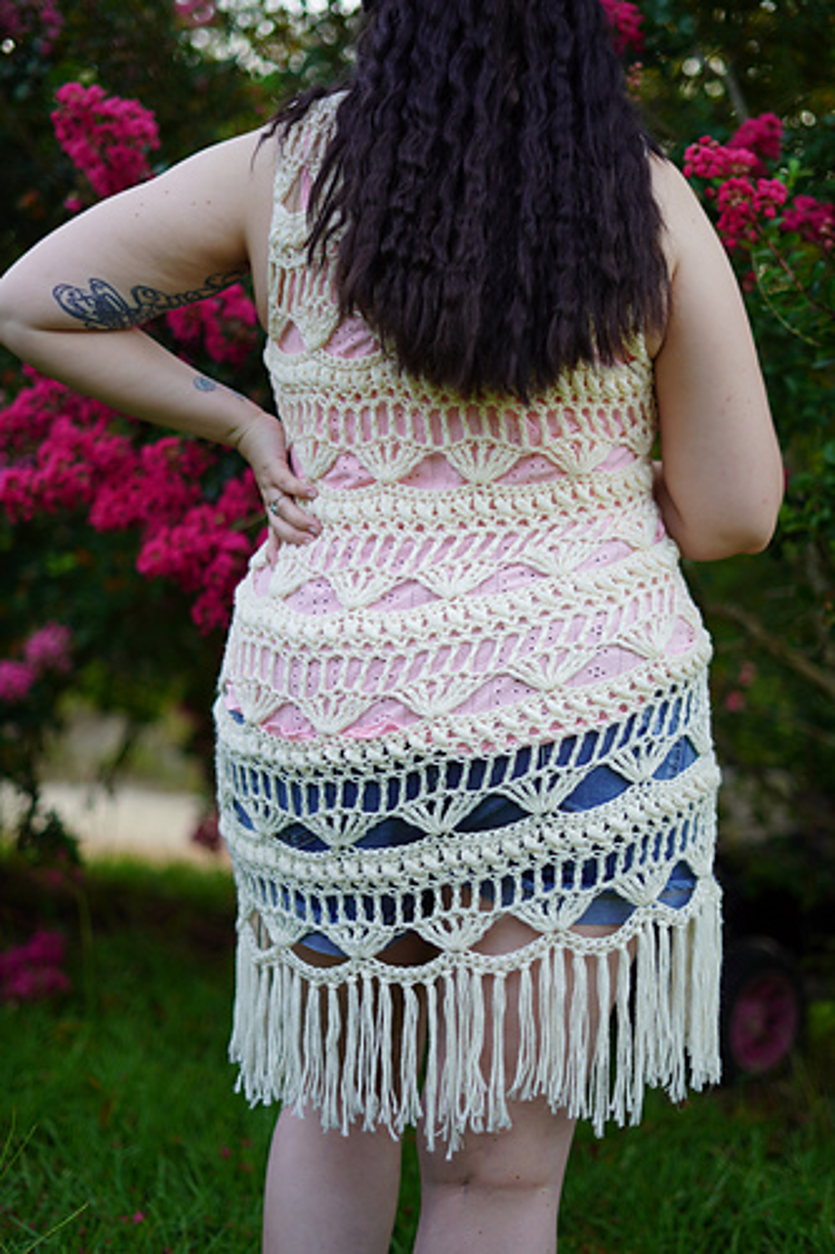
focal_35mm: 50
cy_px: 627
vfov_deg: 39.6
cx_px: 418
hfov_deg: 27.0
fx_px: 1741
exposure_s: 1/200
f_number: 1.8
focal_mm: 50
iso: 100
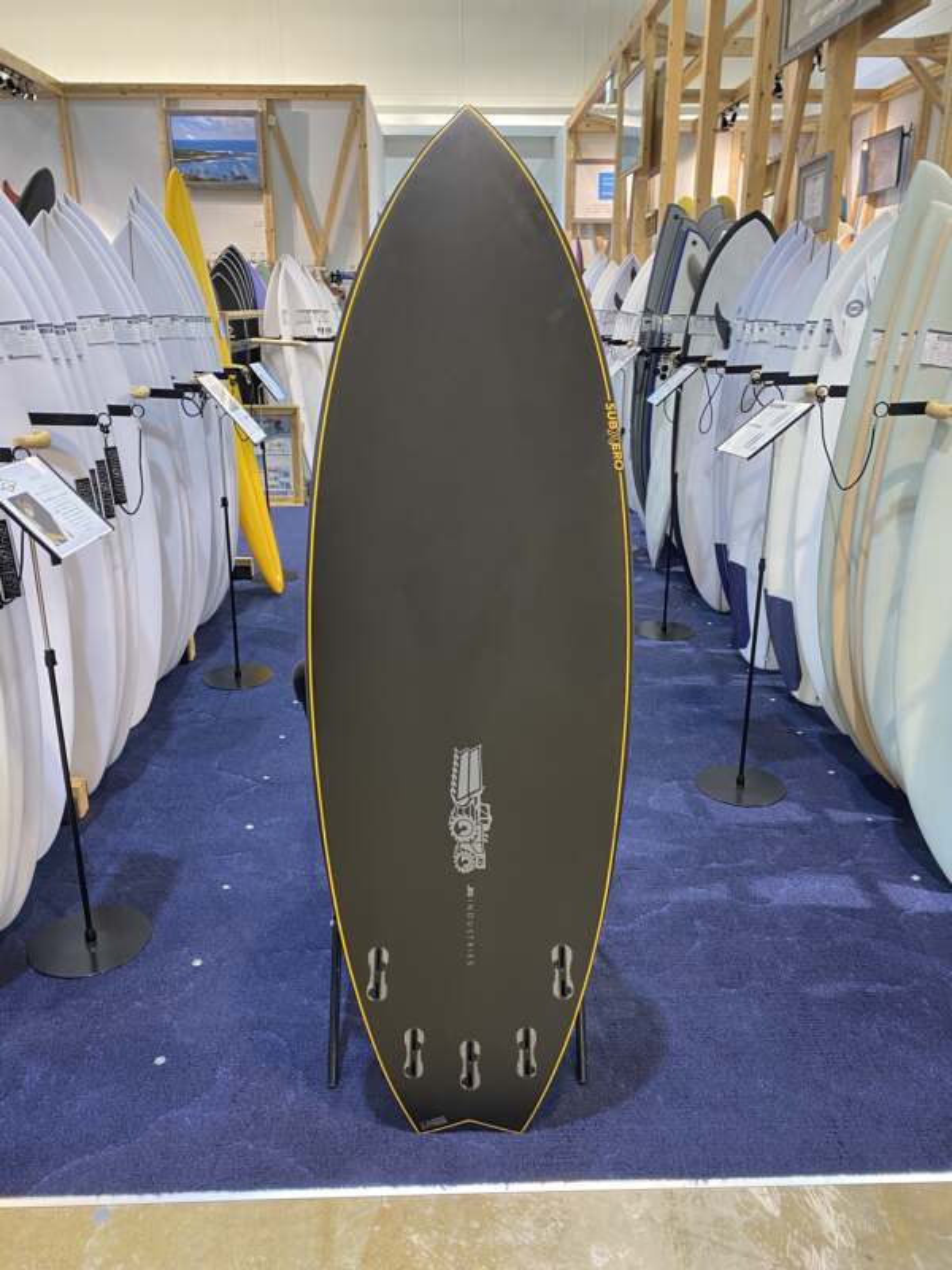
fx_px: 953
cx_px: 476
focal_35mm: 26
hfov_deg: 53.1
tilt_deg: -17.8
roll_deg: -0.2
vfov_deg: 67.3
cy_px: 635
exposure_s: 1/60
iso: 125
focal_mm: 4.25
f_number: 1.8
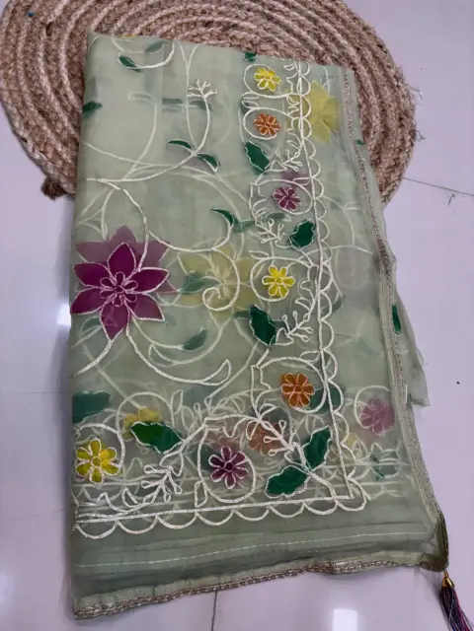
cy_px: 316
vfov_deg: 67.3
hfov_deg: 53.1
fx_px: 475
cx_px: 237
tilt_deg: -62.5
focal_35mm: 26
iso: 80
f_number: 1.6
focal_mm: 5.96
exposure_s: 1/100
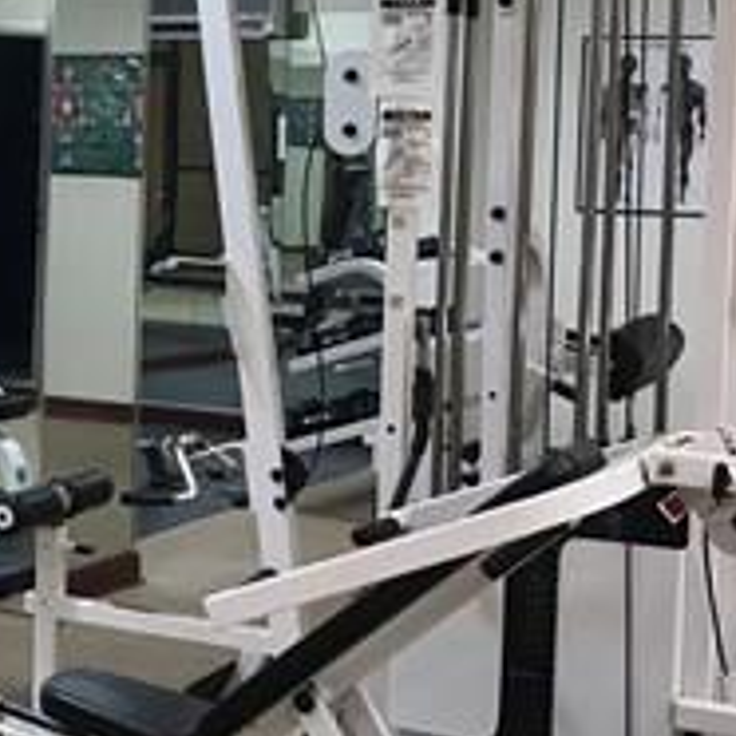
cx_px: -138
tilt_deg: -4.8
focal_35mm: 85
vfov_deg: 20.4
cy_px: 297
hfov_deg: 19.3
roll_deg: -0.2
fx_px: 2045
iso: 25
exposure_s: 1/30
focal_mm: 3.99
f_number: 1.8
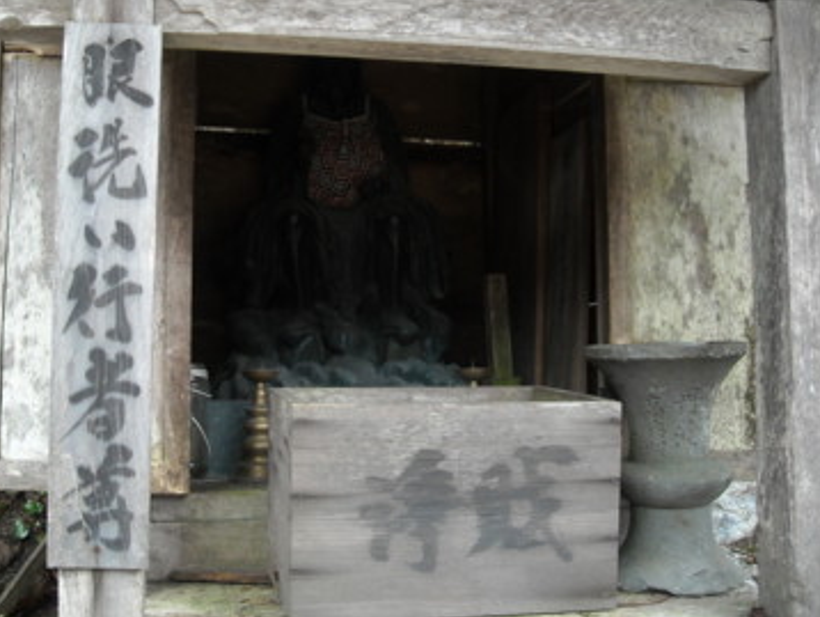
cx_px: 318
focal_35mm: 44
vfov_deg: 32.8
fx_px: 1043
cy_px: 255
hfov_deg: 42.7
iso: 113
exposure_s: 1/60
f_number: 2.8
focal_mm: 5.7
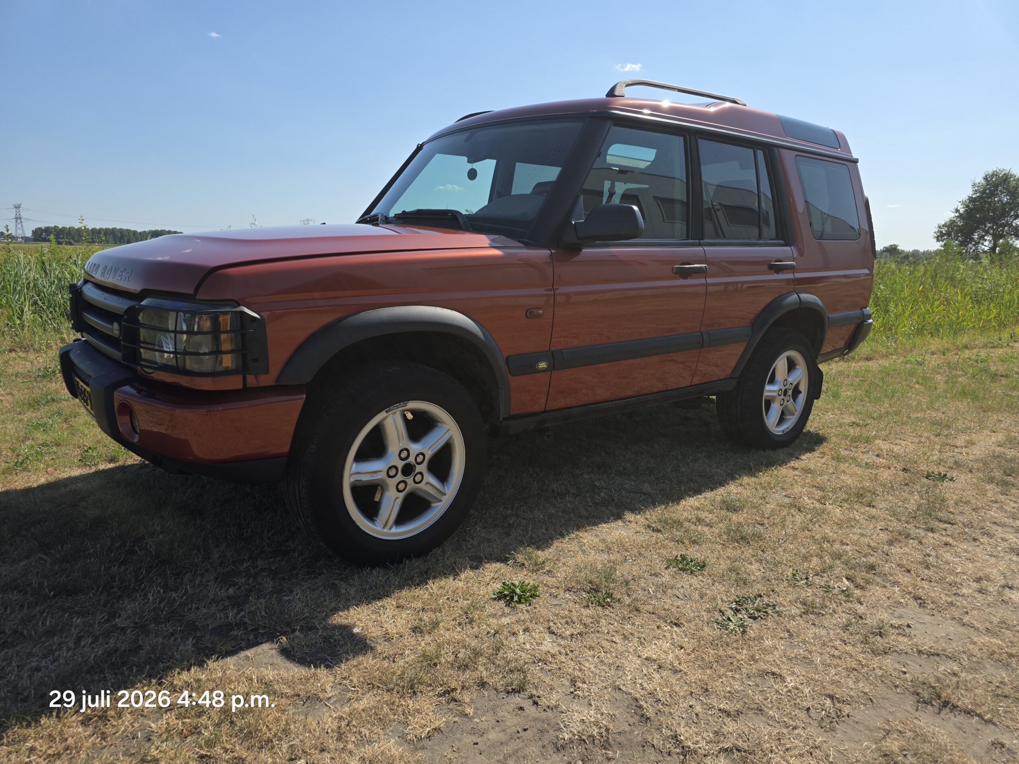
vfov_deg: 58.9
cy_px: 382
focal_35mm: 23
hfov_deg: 73.9
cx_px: 510
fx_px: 677
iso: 80
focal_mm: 6.3
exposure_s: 1/5447
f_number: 1.7
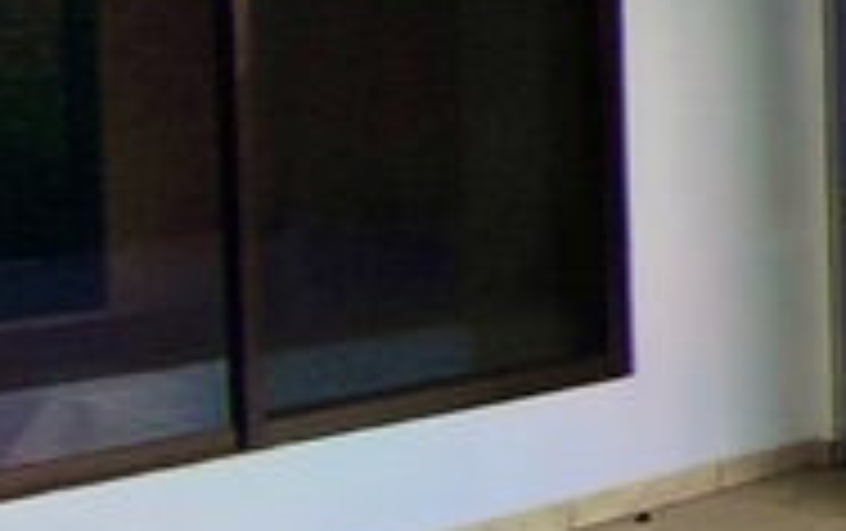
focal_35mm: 72
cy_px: 68
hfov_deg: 19.1
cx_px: 1642
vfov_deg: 17.9
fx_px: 1662
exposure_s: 1/359
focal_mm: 1.65
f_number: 2.2
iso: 50
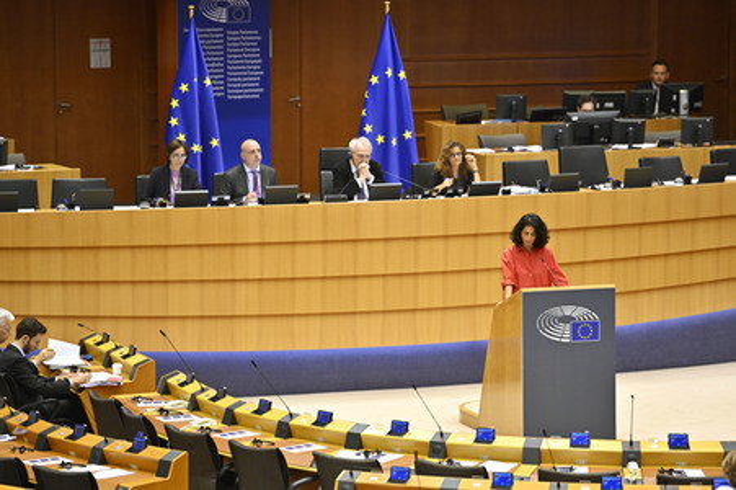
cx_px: 368
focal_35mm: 180
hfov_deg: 11.4
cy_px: 245
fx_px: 3677
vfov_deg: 7.6
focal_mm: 180
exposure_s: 1/400
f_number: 2.8
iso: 1600
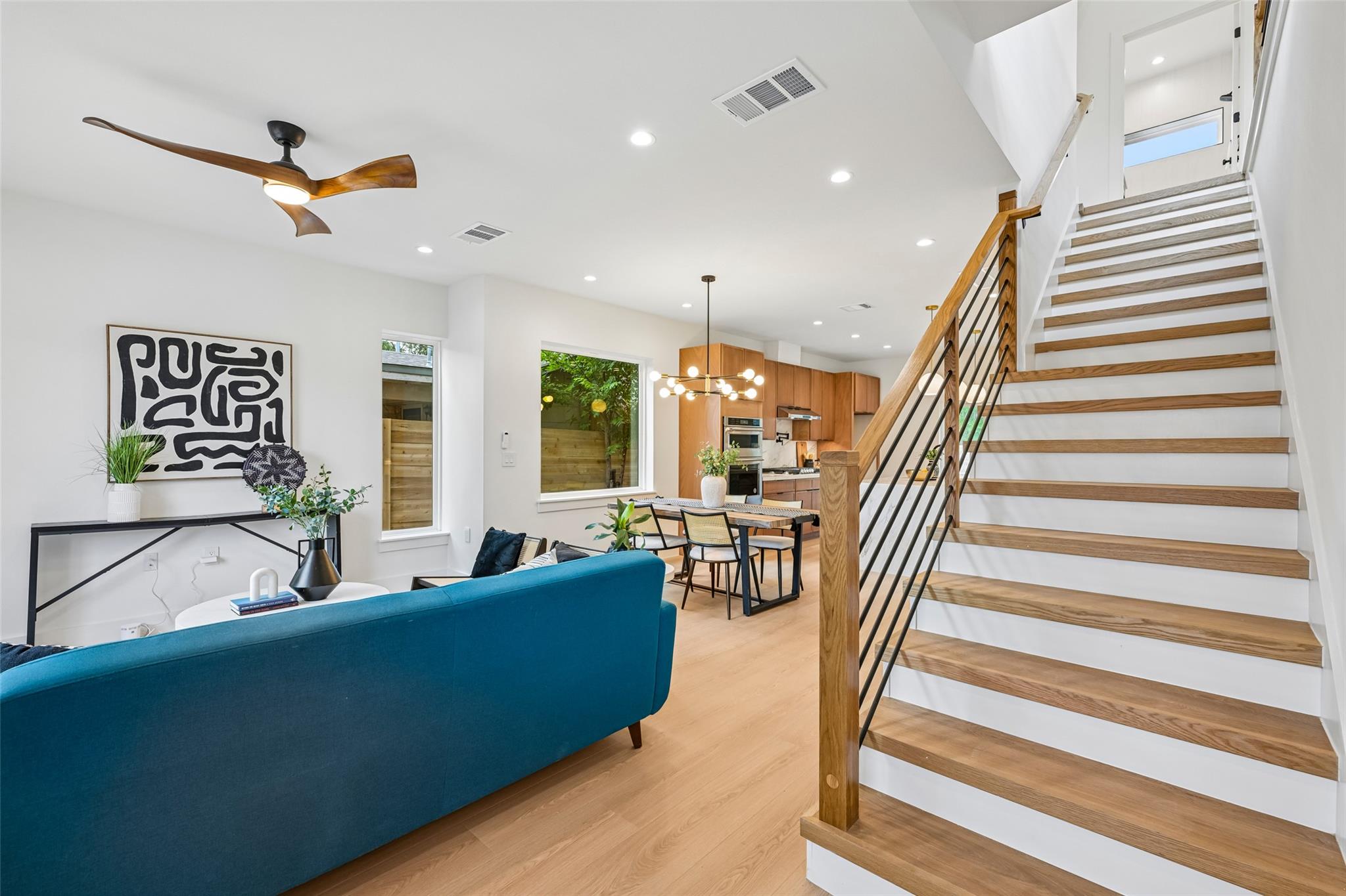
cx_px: 673
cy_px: 448
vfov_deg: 75.5
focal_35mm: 16
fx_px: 579
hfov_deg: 98.5
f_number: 6.7
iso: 200
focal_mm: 15.5
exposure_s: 1/15
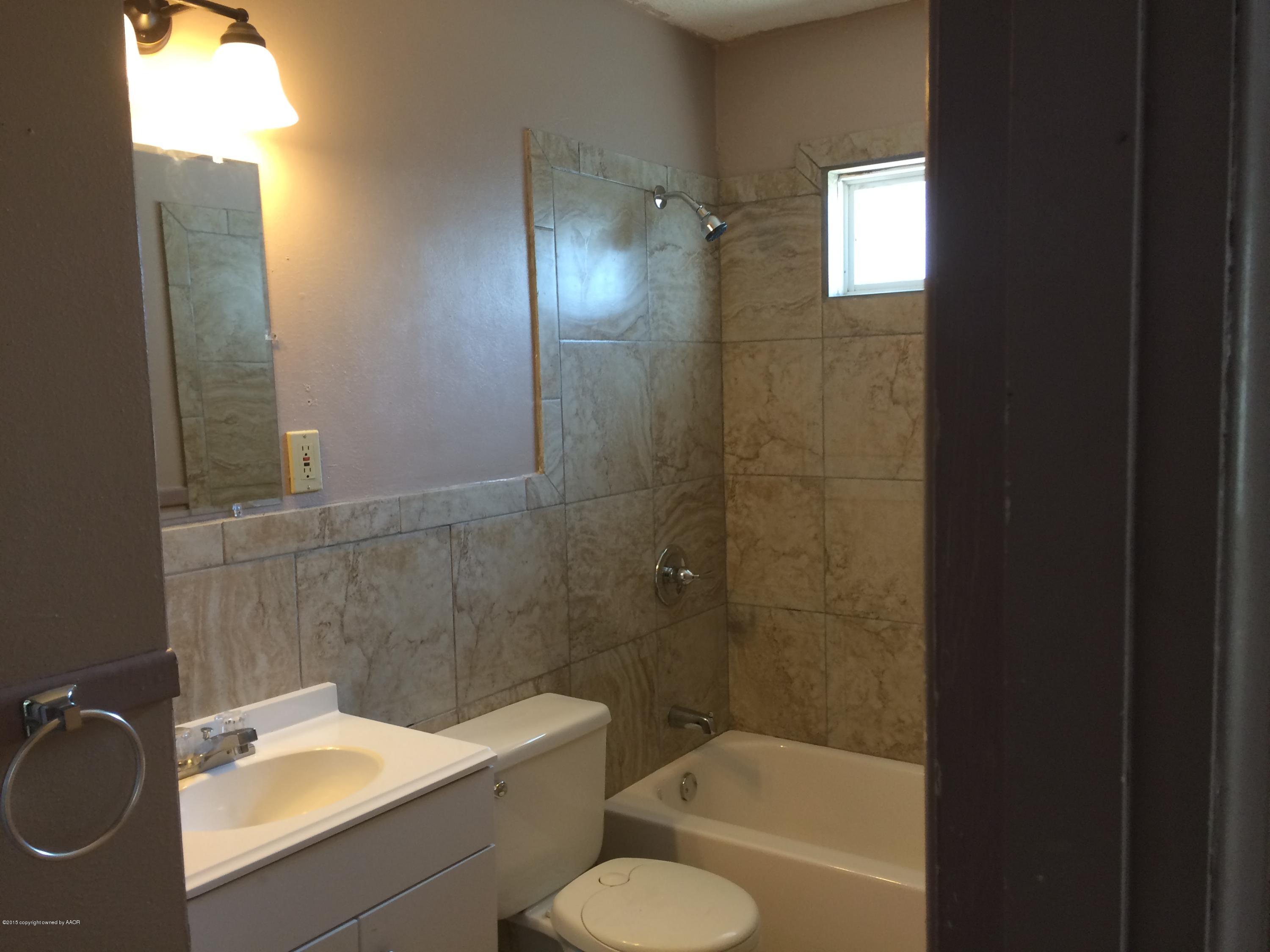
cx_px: 635
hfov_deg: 61.7
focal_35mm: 29
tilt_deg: -6.5
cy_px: 476
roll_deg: +0.2
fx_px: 1064
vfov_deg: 48.2
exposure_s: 1/30
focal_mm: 4.15
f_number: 2.2
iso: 80
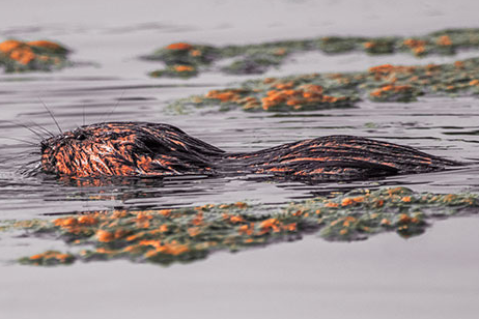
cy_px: 167
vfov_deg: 1.1
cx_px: 223
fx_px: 17256
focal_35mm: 1297
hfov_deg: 1.6
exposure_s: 1/4000
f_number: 13
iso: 3200
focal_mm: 1200
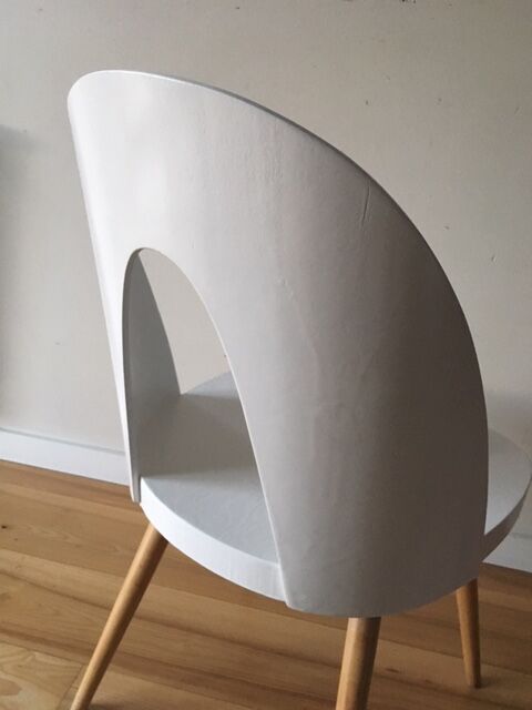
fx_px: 594
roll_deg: -5.4
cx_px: 266
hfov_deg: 48.2
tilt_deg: -23.0
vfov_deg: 61.7
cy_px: 355
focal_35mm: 29
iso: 200
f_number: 2.2
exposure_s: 1/33
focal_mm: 4.15
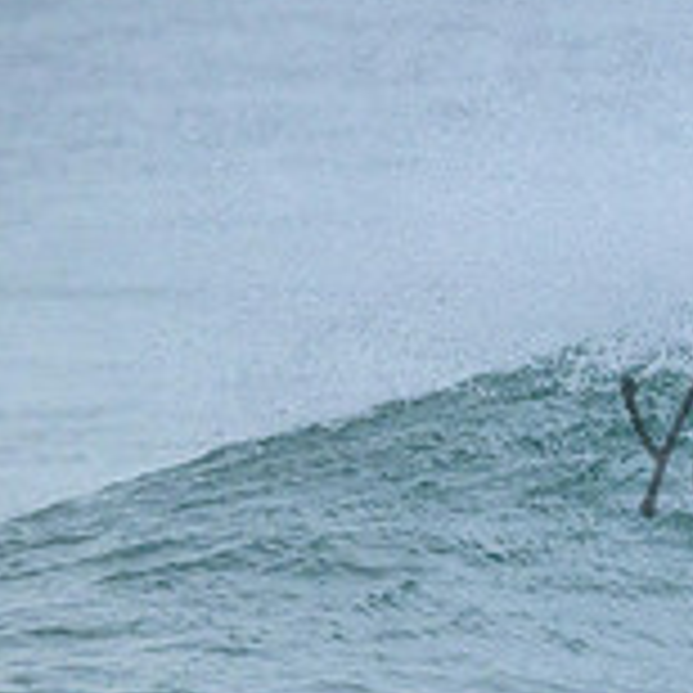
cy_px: 407
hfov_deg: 0.9
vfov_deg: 0.9
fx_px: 44982
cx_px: 1084
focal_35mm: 1986
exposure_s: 1/1250
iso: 2800
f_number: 11
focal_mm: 620
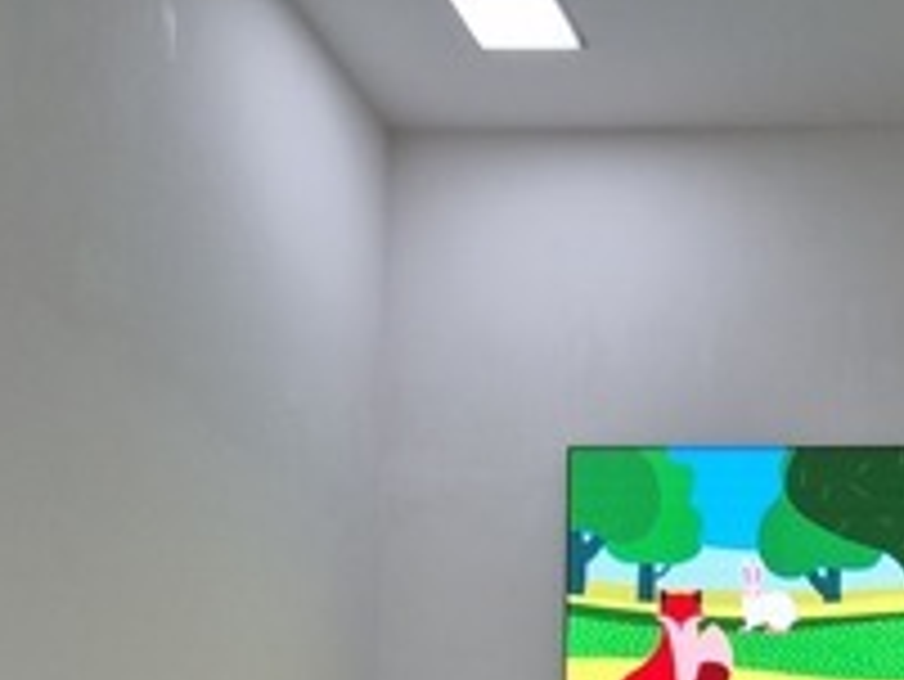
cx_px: 1192
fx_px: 2090
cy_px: 1142
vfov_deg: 16.2
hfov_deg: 21.8
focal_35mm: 80
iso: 80
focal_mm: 5.4
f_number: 1.8
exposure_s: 1/120
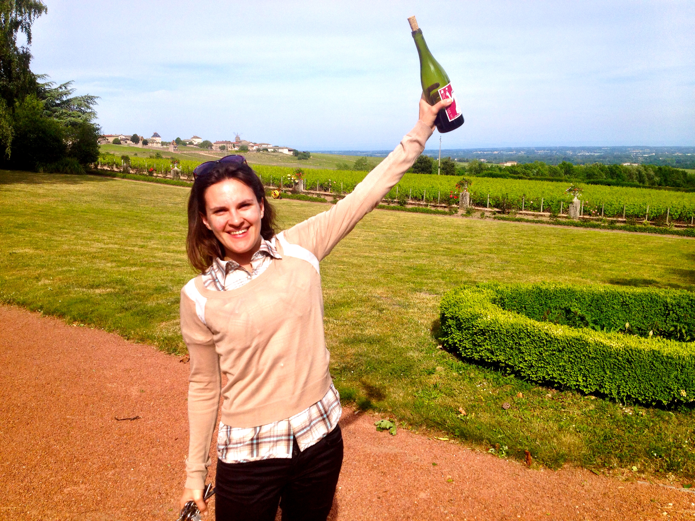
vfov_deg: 40.7
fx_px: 703
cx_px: 348
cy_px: 260
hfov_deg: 52.6
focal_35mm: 35
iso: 50
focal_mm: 4.28
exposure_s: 1/1972
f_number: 2.4
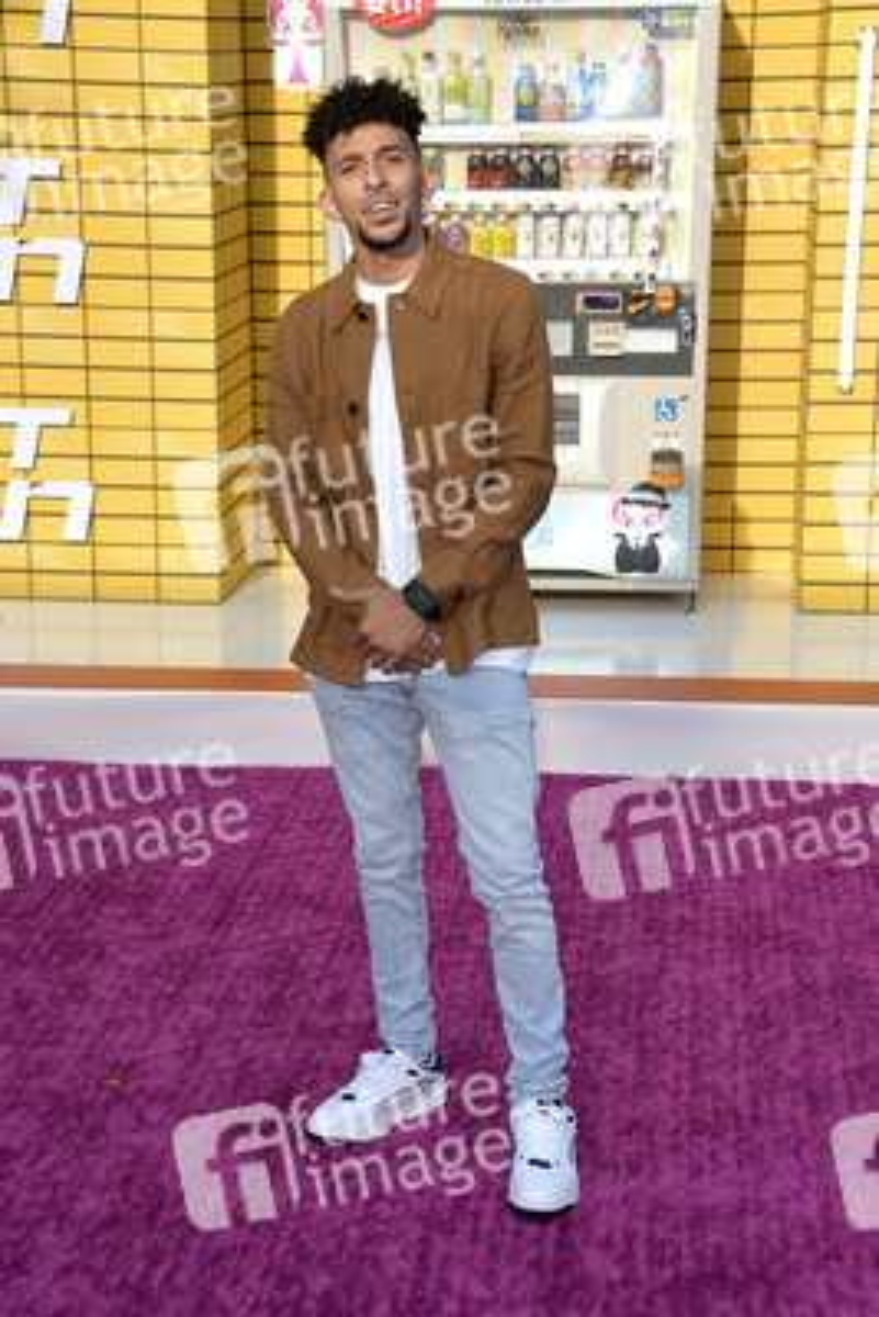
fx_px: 2269
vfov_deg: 32.4
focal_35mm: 62
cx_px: 440
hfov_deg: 21.9
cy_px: 658
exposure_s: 1/250
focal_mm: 62
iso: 320
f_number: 7.1
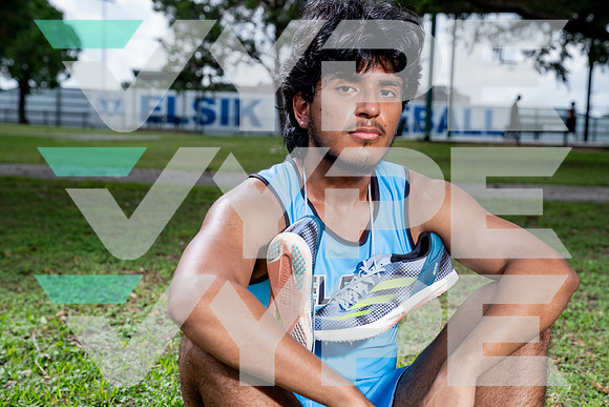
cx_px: 304
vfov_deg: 22.0
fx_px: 1044
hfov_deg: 32.5
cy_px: 204
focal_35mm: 62
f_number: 5.6
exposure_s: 1/250
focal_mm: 56
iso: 100
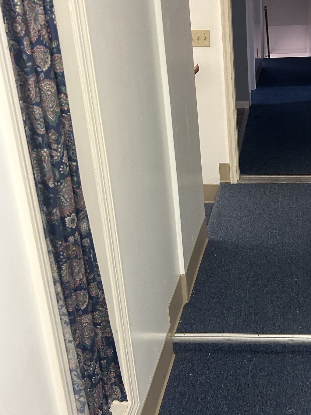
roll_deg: +2.8
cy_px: 165
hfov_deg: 31.9
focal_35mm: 44
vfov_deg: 42.7
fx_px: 527
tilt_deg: -15.7
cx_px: 253
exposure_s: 1/60
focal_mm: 5.7
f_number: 1.5
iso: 125
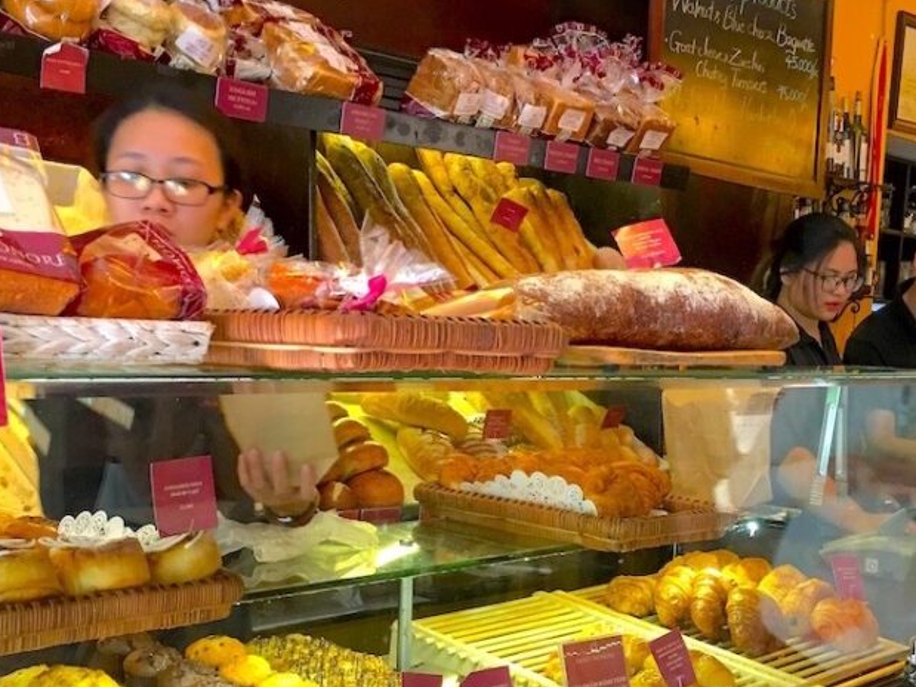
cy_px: 446
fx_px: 1270
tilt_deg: -5.3
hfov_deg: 39.7
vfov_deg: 30.1
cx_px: 478
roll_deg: -3.6
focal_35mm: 48
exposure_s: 1/17
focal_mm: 4.15
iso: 80
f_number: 2.2
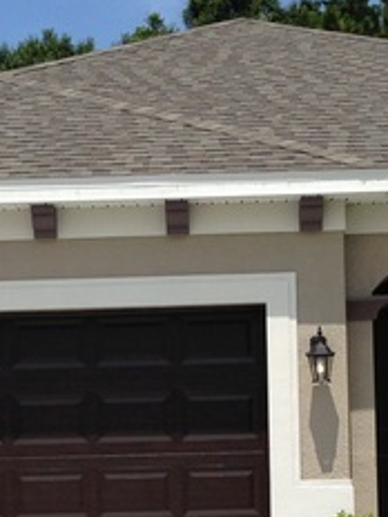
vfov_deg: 20.5
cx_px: 175
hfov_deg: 15.6
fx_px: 1420
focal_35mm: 95
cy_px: 361
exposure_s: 1/2358
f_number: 2.4
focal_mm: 4.12
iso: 50
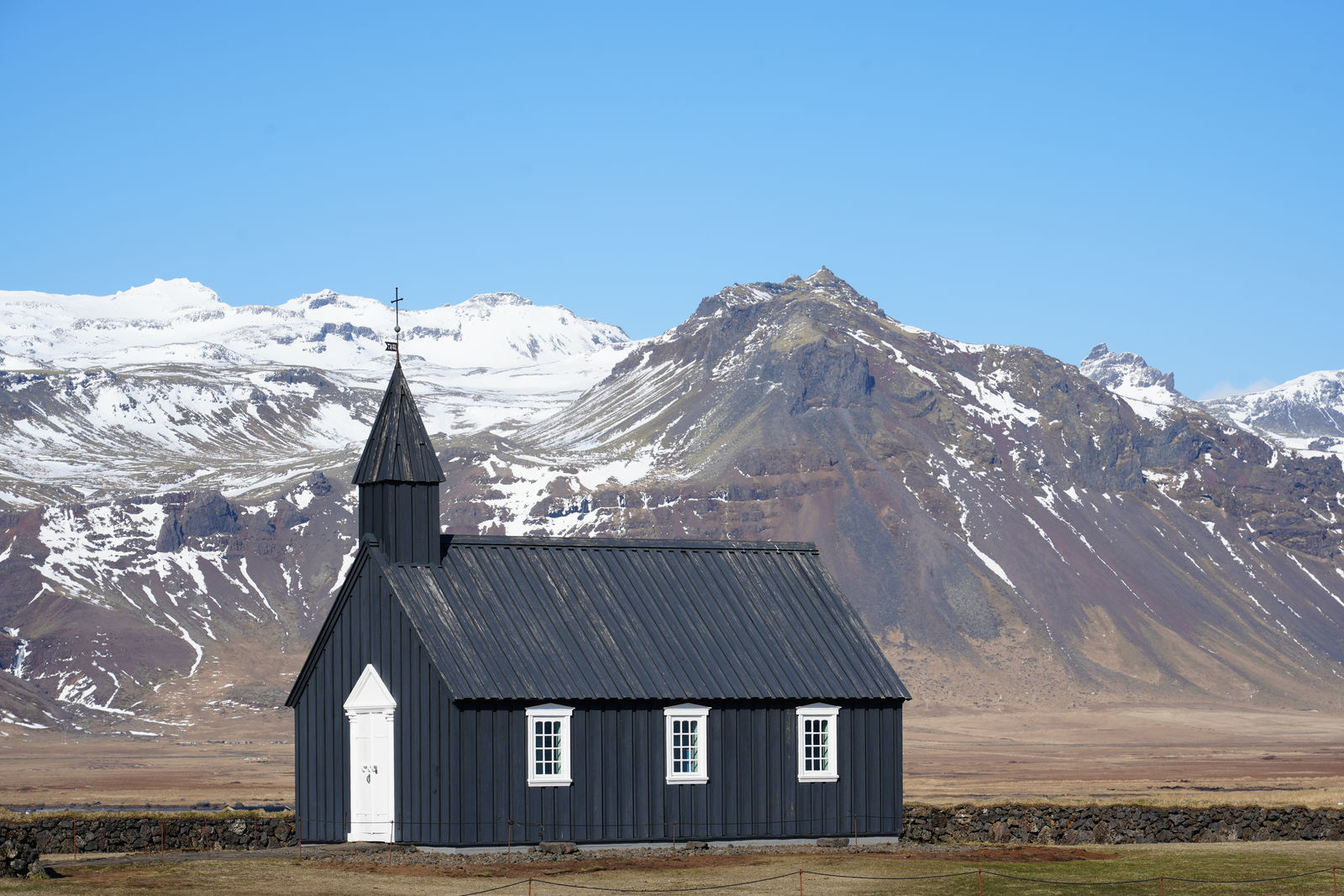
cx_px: 672
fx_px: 3920
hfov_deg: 19.5
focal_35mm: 105
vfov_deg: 13.0
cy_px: 448
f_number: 9
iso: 100
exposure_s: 1/250
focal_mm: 105
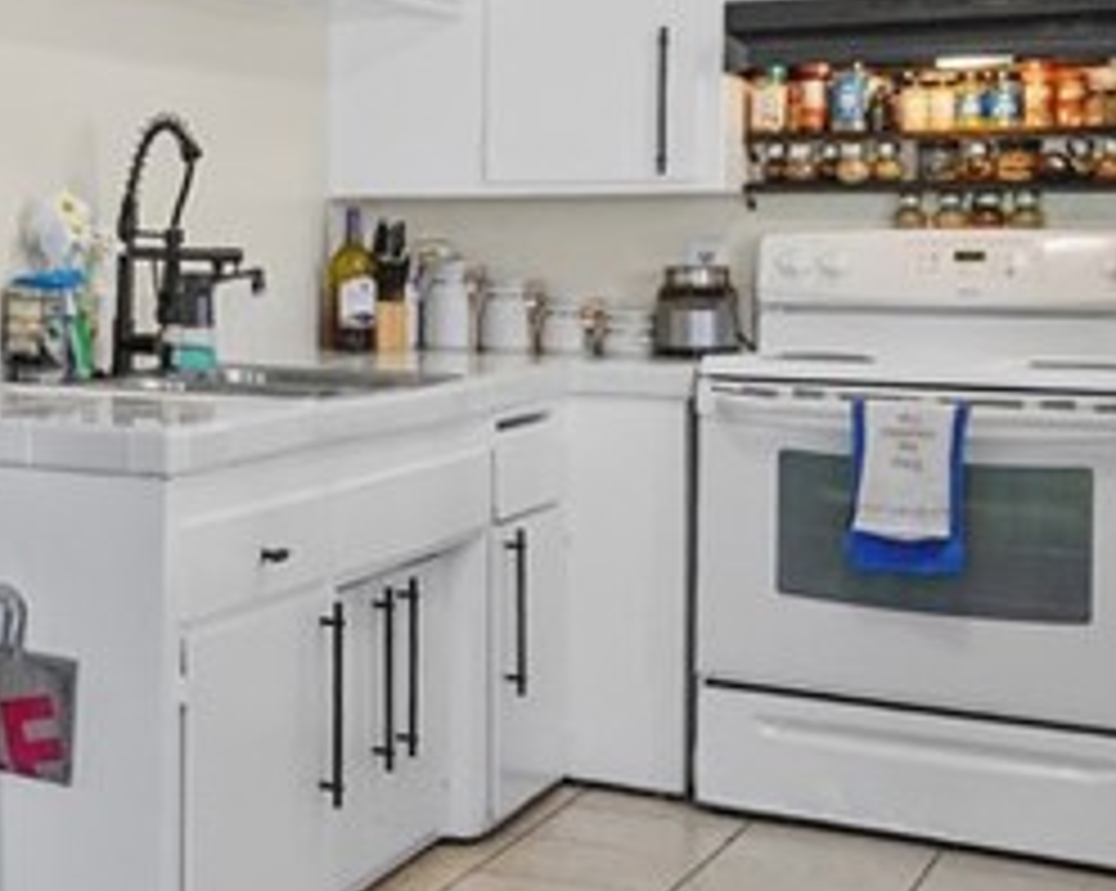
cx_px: -612
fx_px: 2046
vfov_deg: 24.3
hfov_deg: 23.5
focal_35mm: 62
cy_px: 205
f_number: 5
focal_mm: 16
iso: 1250
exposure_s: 1/15
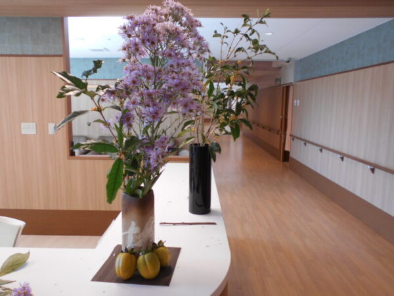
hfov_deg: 67.3
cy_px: 148
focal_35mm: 26
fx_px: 296
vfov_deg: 53.1
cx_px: 197
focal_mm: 4.6
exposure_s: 1/30
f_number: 3.2
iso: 140
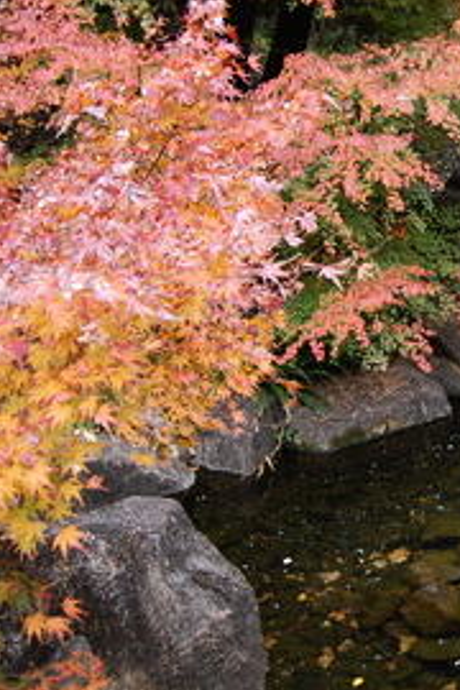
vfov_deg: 33.3
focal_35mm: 60
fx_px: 1150
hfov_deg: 21.4
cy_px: 262
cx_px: 519
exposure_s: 1/80
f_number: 4.5
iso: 200
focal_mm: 18
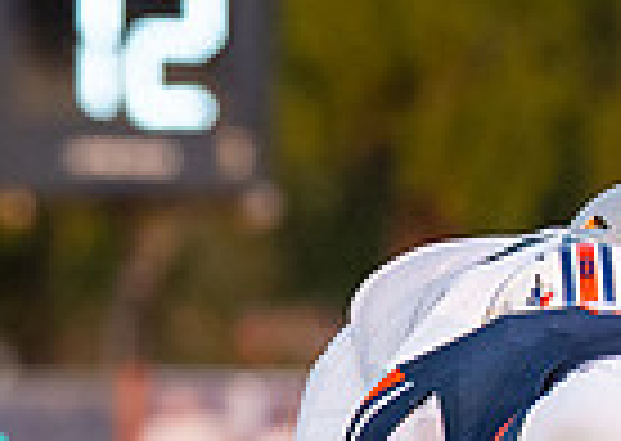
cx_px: -448
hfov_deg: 1.1
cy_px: 555
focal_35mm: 1821
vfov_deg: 0.8
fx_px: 32054
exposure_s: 1/2500
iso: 640
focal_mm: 200
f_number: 2.8
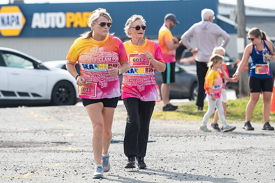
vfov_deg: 6.1
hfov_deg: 9.1
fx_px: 1722
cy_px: 51
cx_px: 125
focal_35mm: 225
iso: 250
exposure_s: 1/1600
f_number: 4.5
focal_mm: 150
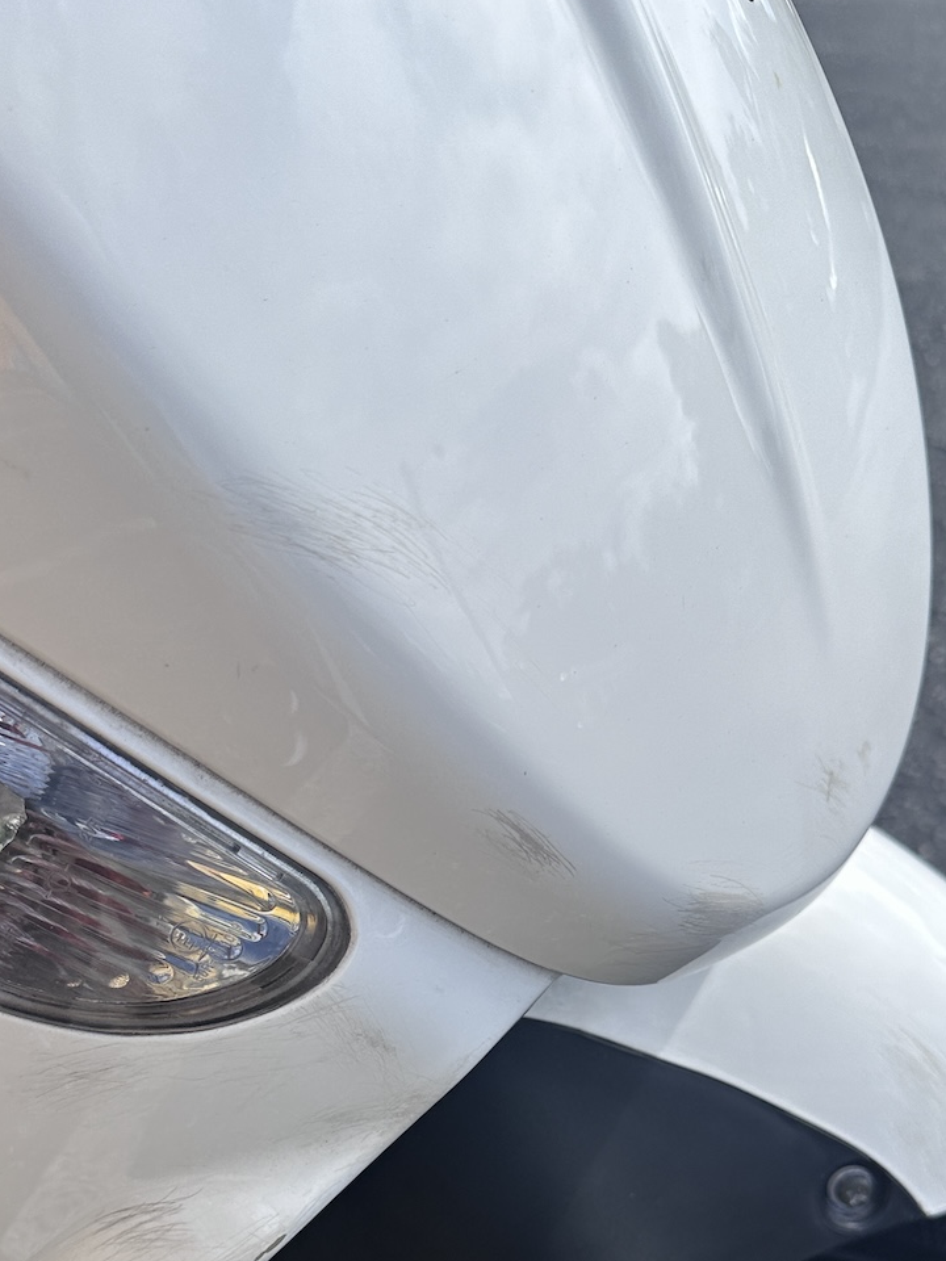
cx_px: 373
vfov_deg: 44.4
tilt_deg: -38.2
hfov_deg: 35.8
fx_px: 1458
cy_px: 1018
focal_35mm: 40
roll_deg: +3.5
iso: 80
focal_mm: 6.86
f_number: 1.78
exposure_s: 1/5263
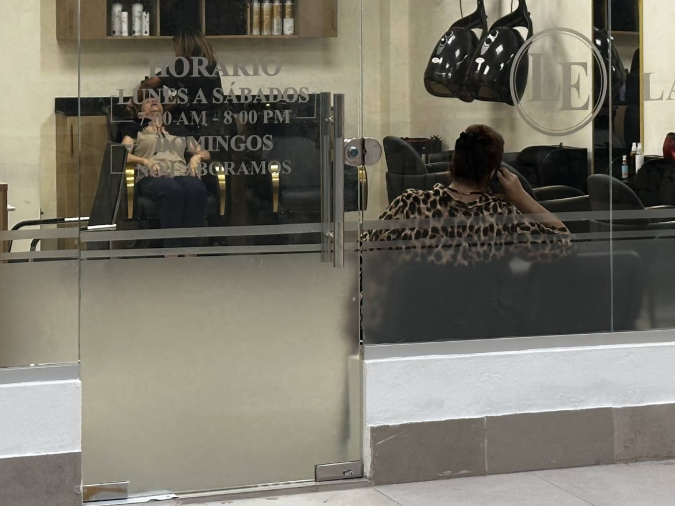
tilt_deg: -0.6
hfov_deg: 18.7
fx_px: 2048
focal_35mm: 105
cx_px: 324
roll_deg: +0.2
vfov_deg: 13.9
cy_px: 4
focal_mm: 6.86
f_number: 1.78
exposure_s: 1/120
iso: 100
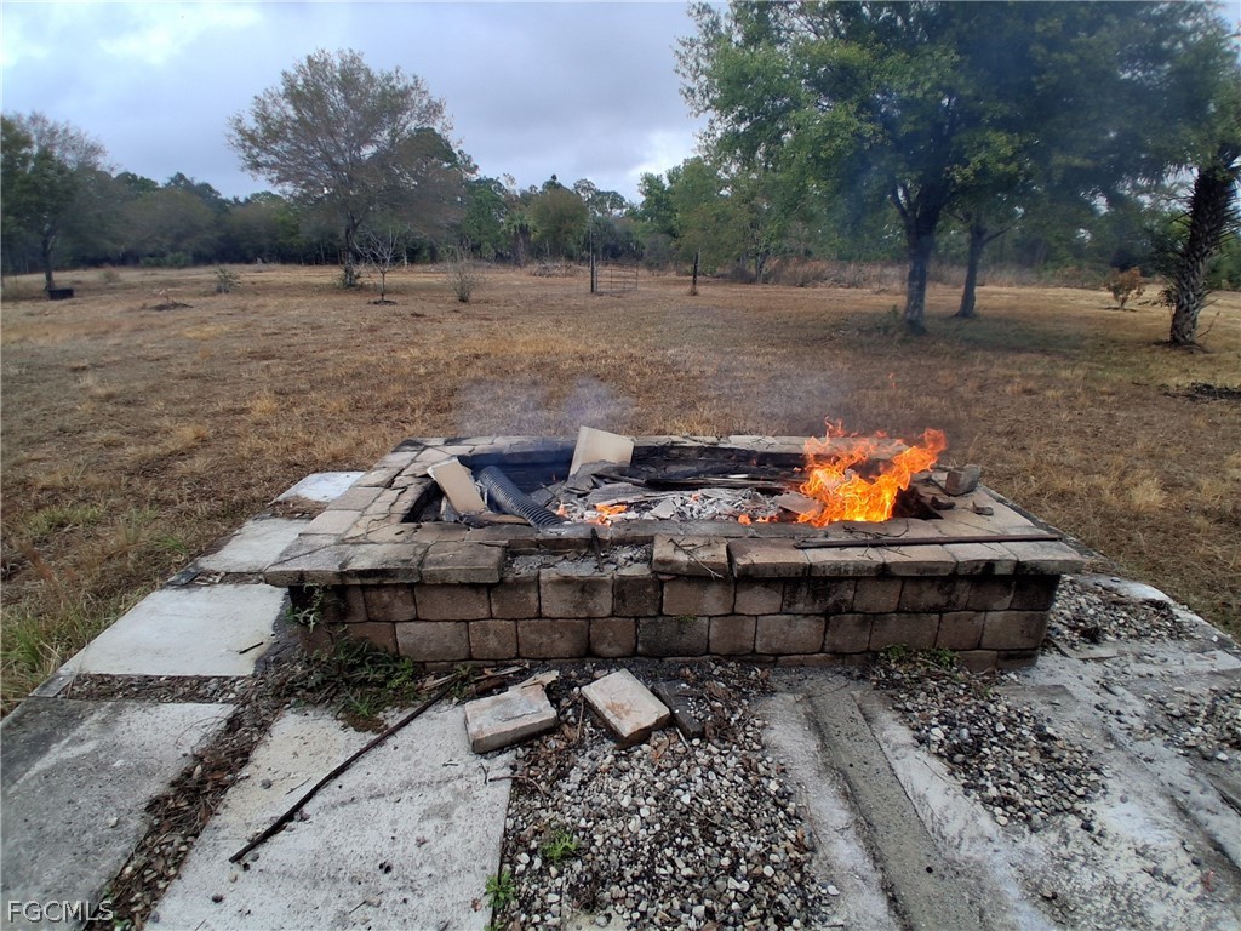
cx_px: 620
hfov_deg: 91.0
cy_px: 466
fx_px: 609
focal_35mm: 17
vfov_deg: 74.7
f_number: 2.2
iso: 50
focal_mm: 1.4
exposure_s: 1/513
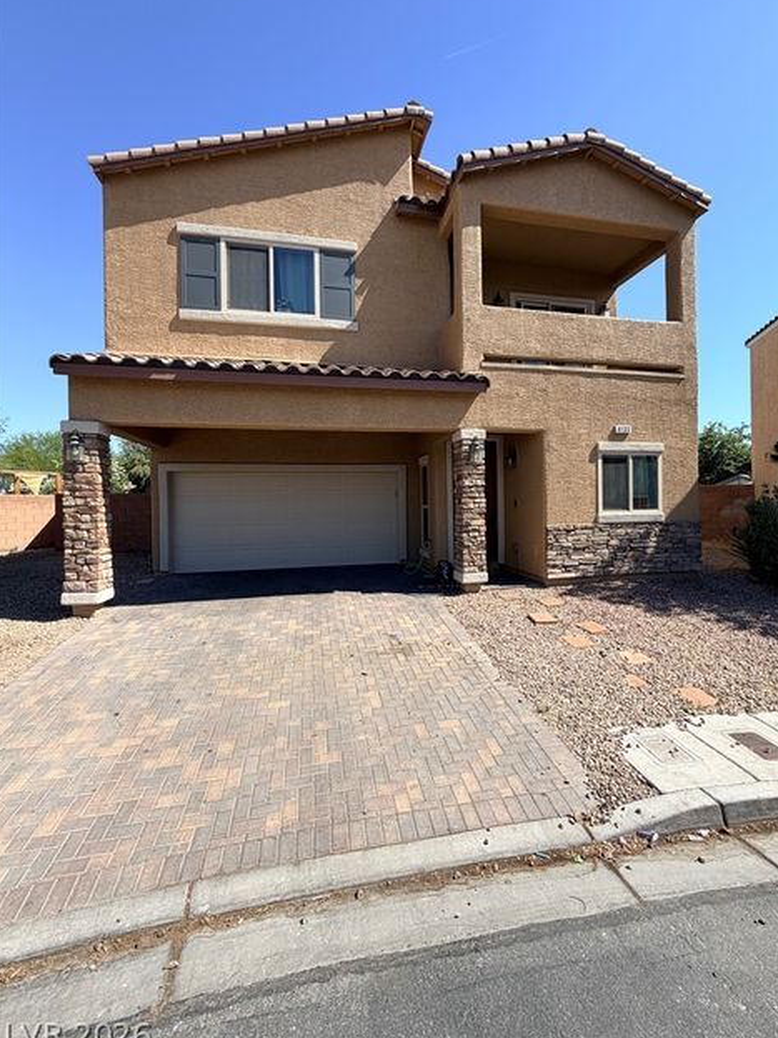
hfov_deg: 81.6
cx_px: 411
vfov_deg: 98.2
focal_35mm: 15
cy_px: 504
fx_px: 450
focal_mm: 2.22
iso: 25
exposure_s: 1/770
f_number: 2.2
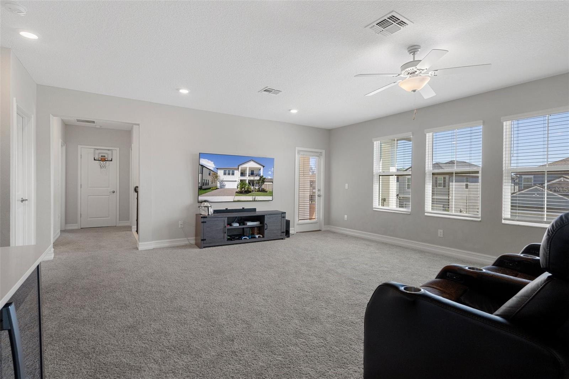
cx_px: 284
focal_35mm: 17
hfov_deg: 93.3
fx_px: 269
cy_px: 190
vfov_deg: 70.4
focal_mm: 17
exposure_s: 1/10
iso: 320
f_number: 9
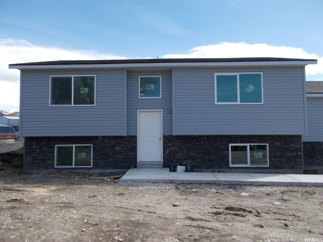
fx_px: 243
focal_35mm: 26
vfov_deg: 53.1
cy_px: 121
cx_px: 162
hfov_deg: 67.3
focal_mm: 4.6
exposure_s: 1/125
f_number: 8
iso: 80
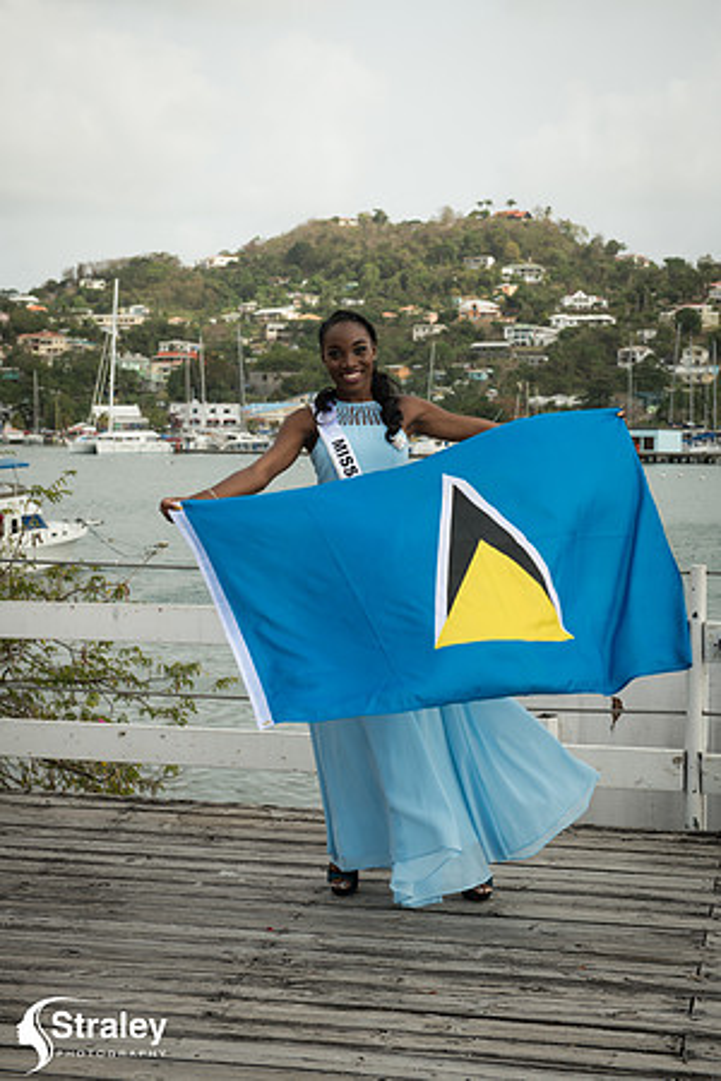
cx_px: 360
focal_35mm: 58
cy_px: 540
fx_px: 1742
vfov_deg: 34.5
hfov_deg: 23.4
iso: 100
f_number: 7.1
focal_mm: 58
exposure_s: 1/160
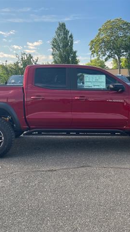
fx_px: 233
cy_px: 116
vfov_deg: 52.8
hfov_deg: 31.2
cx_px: 65
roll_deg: +2.7
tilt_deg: -7.5
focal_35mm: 38
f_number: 1.6
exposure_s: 1/231
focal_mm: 4.2
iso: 32
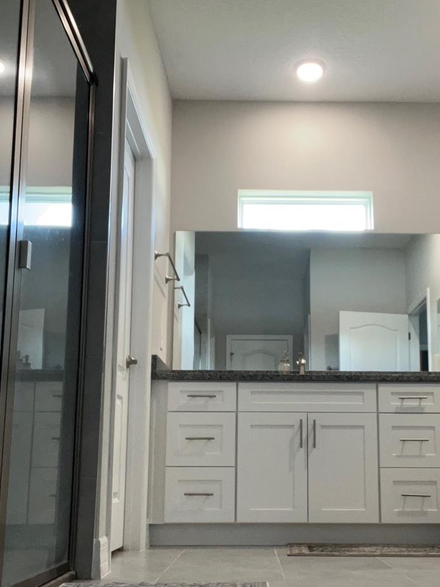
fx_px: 661
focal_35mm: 39
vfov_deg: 47.4
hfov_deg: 36.6
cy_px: 369
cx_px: 275
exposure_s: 1/60
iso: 160
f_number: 2.2
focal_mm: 2.71
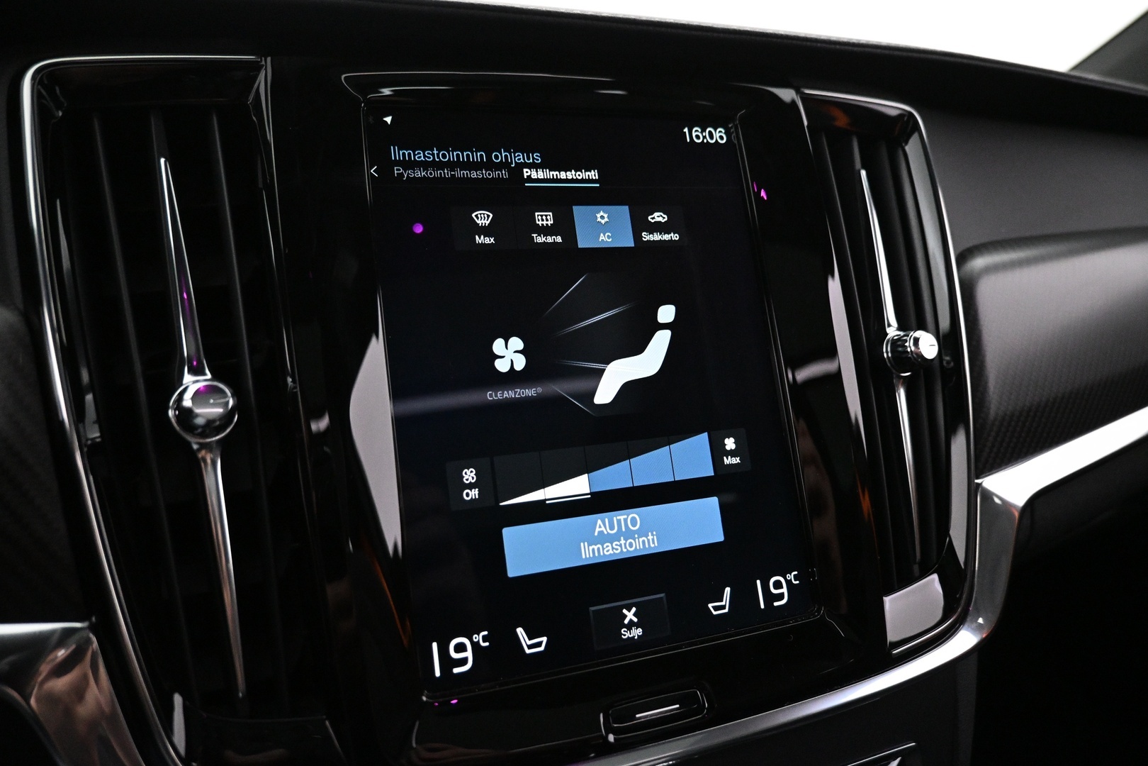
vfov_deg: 53.1
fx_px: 765
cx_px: 574
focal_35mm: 24
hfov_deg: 73.7
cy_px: 383
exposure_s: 1/60
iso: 4000
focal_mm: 16
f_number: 3.5
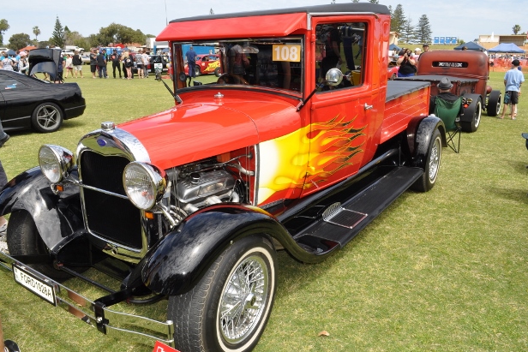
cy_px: 173
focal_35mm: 28
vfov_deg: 46.4
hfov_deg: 65.5
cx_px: 257
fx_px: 411
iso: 500
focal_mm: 18
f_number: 16
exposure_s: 1/200
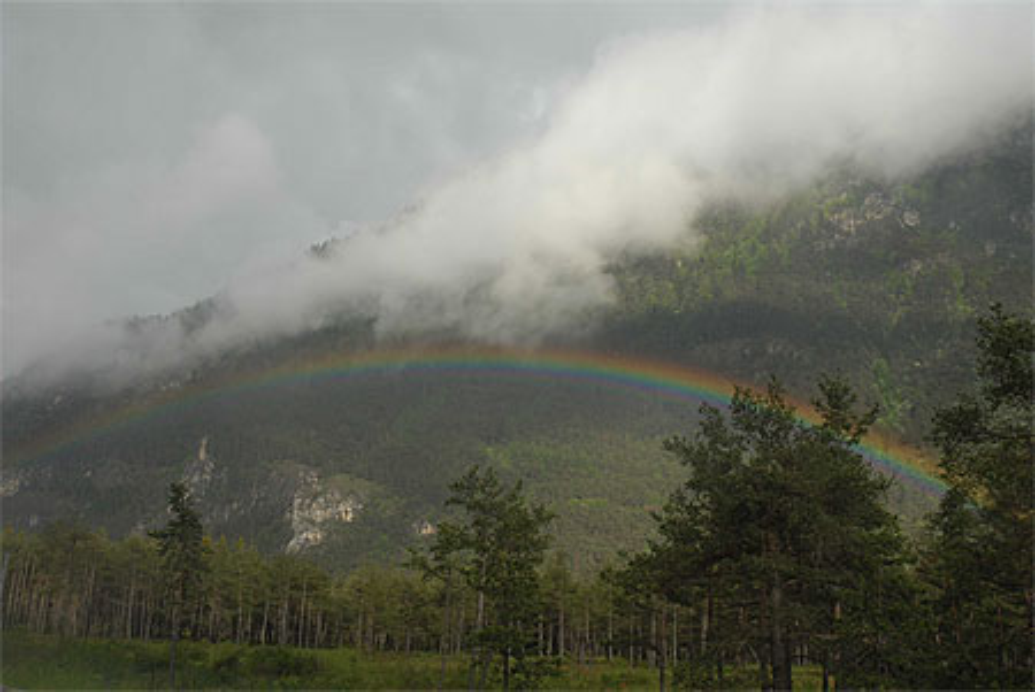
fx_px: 1079
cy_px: 346
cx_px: 518
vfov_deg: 35.6
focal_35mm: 38
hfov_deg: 51.2
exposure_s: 1/125
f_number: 5.6
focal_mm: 25
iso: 125
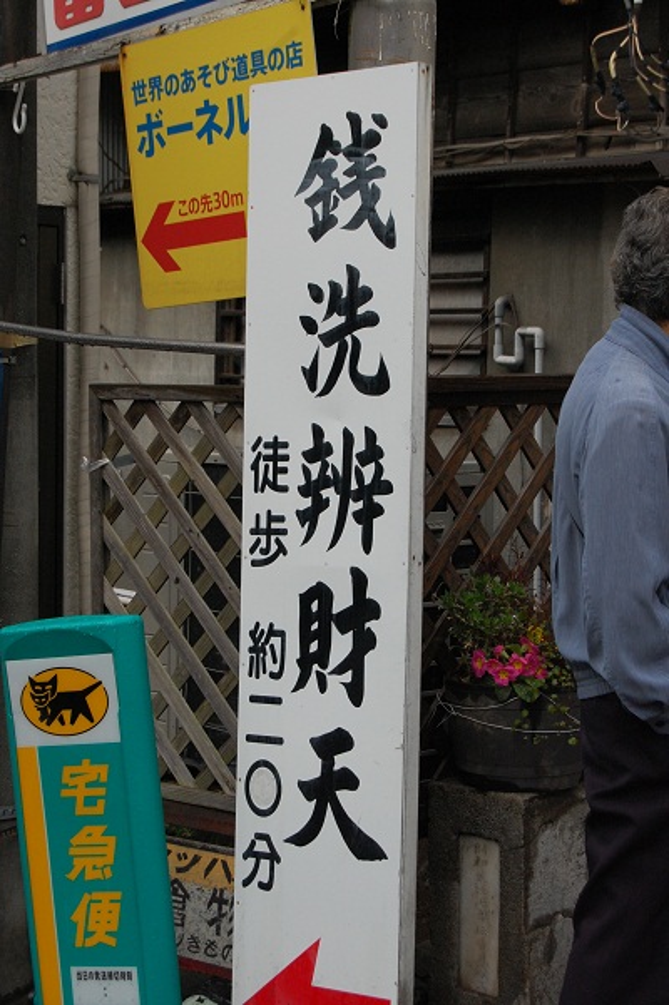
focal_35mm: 82
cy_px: 502
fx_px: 2302
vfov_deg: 24.6
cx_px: 334
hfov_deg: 16.5
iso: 800
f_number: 10
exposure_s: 1/400
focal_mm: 55
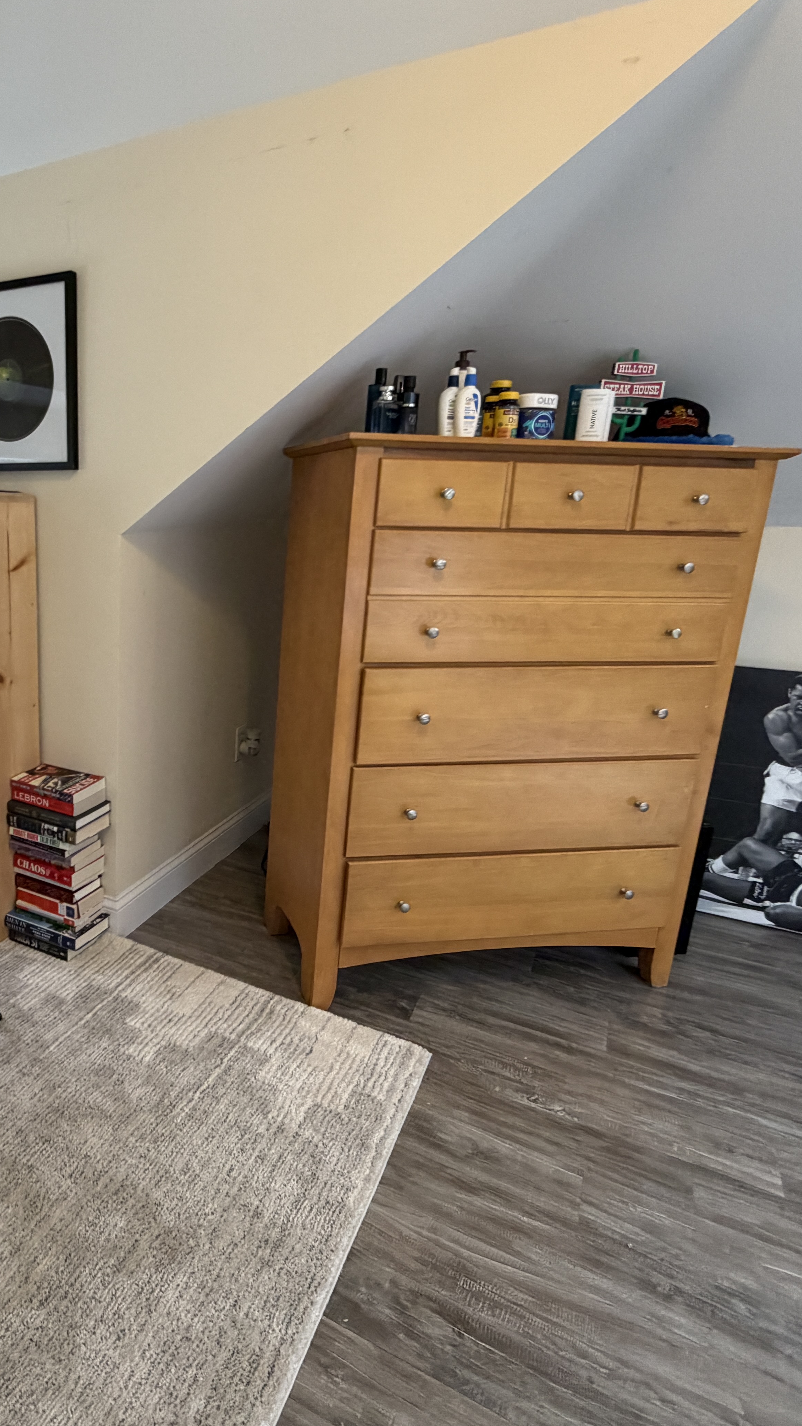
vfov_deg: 83.8
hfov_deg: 50.3
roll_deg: -0.2
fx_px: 794
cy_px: 704
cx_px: 158
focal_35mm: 21
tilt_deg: -14.0
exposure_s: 1/120
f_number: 2.2
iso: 320
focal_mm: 2.22
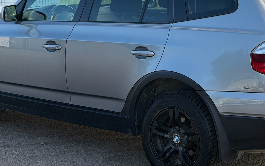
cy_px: 40
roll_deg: +0.4
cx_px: 151
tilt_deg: -7.9
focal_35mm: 101
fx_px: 729
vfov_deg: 12.9
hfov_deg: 20.6
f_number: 1.78
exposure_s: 1/1222
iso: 100
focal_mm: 6.76
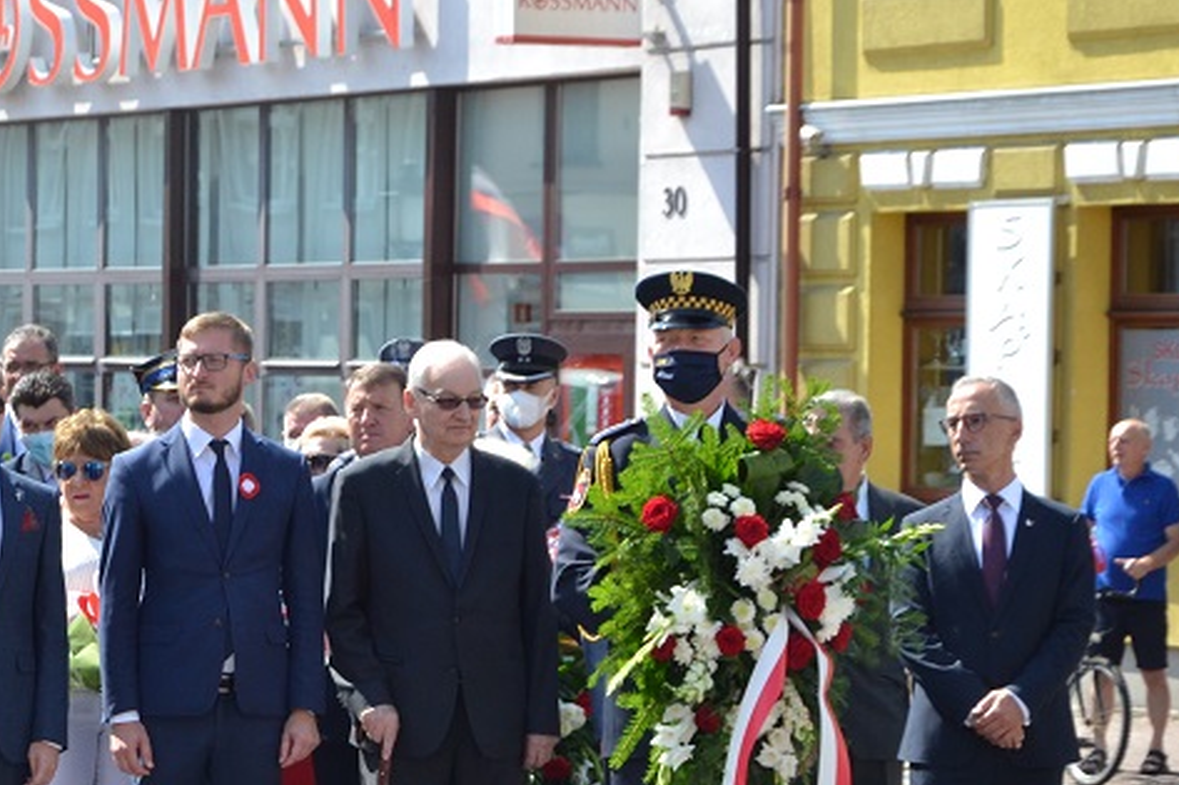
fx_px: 4812
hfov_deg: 13.9
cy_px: 614
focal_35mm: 147
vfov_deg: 9.3
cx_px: 299
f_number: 7.1
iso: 800
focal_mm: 58
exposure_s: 1/800
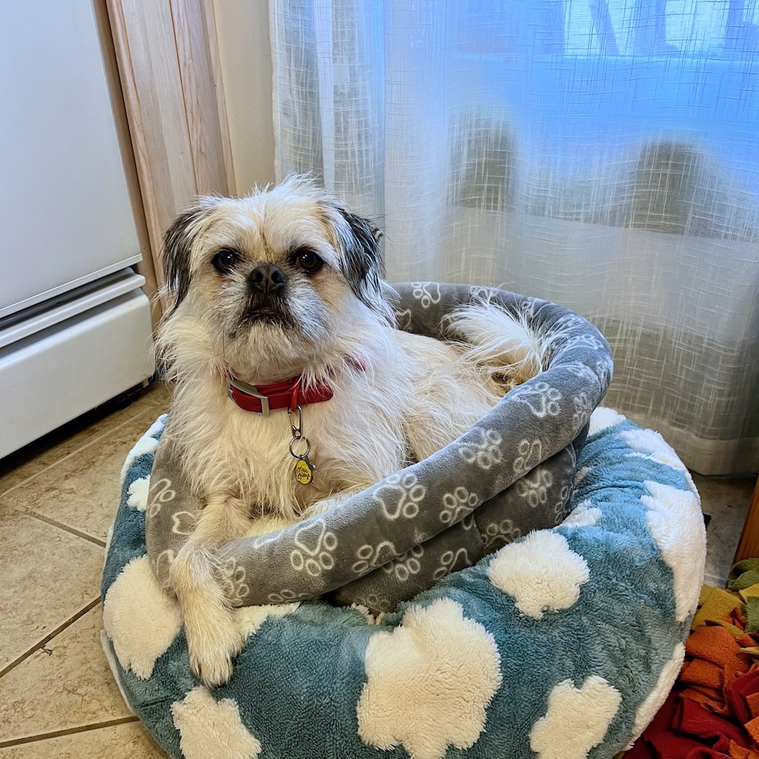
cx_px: 381
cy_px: 494
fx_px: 769
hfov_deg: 52.5
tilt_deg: -33.4
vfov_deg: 51.7
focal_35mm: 31
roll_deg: +2.7
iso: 80
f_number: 1.5
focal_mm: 5.7
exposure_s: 1/60
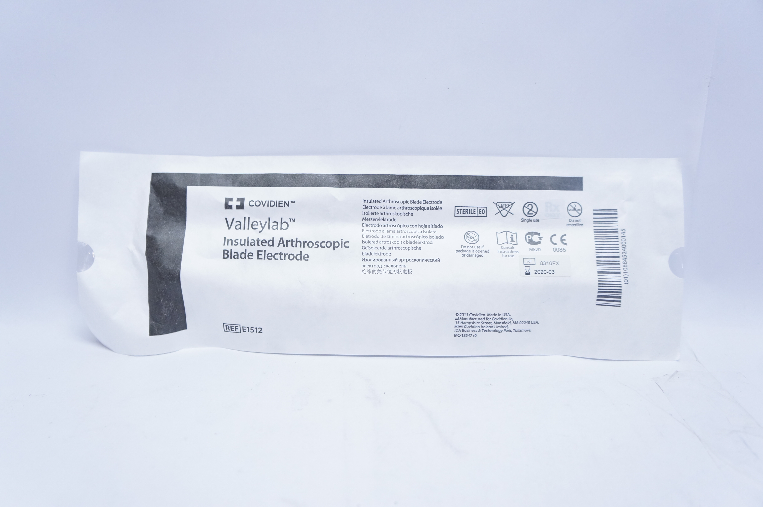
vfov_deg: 39.9
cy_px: 254
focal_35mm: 33
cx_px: 382
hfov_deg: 57.3
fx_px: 699
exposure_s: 1/160
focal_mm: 22
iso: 800
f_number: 4
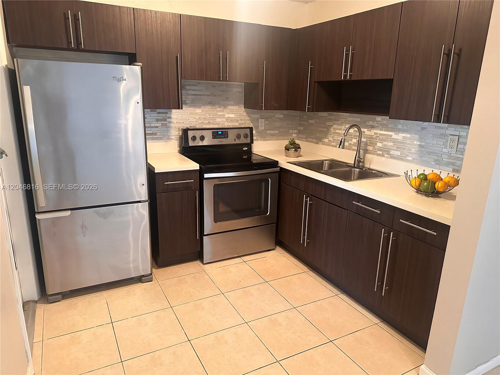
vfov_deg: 56.8
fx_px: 347
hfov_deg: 71.6
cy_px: 188
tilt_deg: -14.6
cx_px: 250
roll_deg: -1.7
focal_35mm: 24
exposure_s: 1/60
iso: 800
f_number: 1.78
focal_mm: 6.86
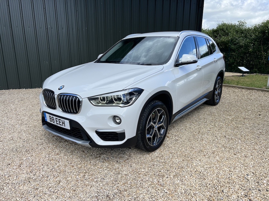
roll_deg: +1.2
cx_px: 134
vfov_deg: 53.1
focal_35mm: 26
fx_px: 202
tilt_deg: -15.2
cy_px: 100
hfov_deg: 67.3
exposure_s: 1/2045
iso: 50
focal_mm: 5.7
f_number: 1.5
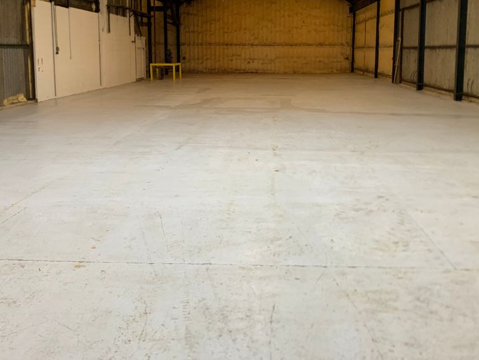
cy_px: 107
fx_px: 512
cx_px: 247
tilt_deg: -7.7
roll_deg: +0.1
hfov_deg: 50.1
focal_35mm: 37
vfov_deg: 38.0
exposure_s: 1/60
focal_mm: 4.25
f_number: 1.8
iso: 125
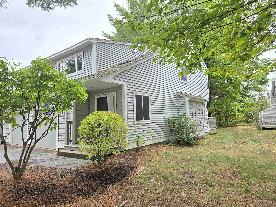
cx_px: 138
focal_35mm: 23
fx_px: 183
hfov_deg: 73.9
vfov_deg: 58.9
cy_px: 104
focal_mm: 5.4
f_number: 1.8
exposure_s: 1/180
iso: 50
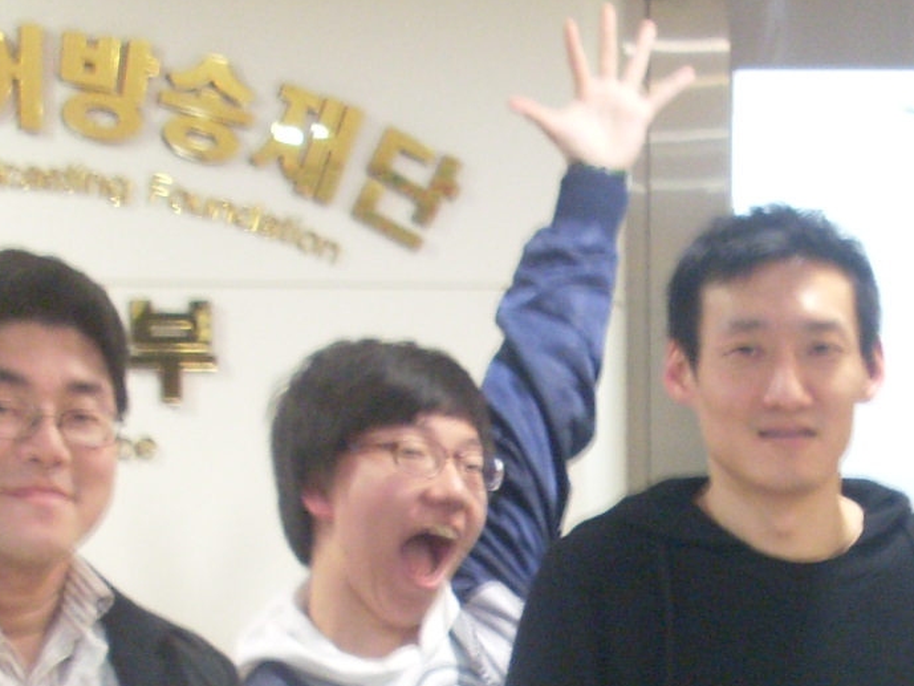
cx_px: 891
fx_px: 2984
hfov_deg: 17.1
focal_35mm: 113
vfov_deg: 12.9
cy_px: 706
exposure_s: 1/4
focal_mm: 6.3
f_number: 3
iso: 200
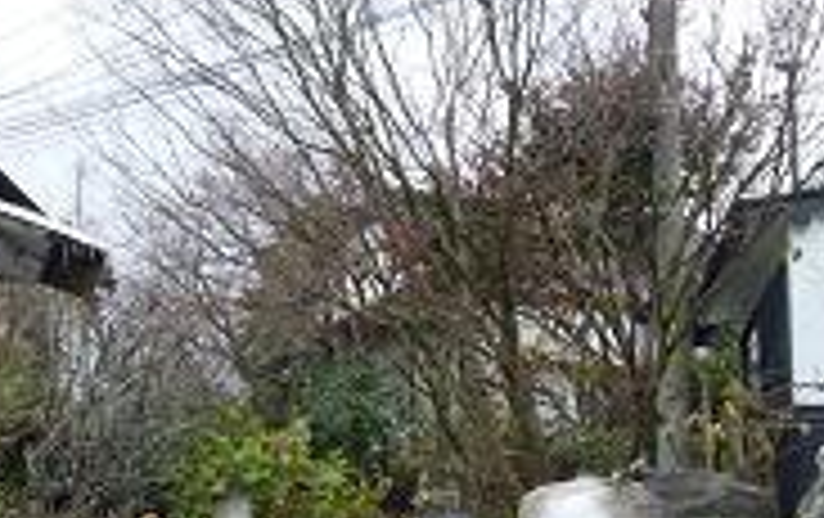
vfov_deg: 15.4
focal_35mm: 83
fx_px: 1867
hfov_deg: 24.6
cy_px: 554
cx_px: 635
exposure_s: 1/160
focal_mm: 6.3
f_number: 3.5
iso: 400
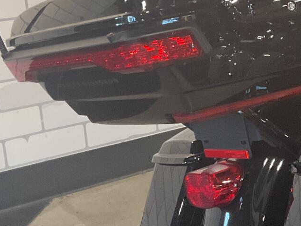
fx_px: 791
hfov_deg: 19.9
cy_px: 136
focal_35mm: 91
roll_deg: +0.2
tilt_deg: -20.5
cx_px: 383
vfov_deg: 16.2
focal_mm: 3
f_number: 1.8
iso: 100
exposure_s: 1/50
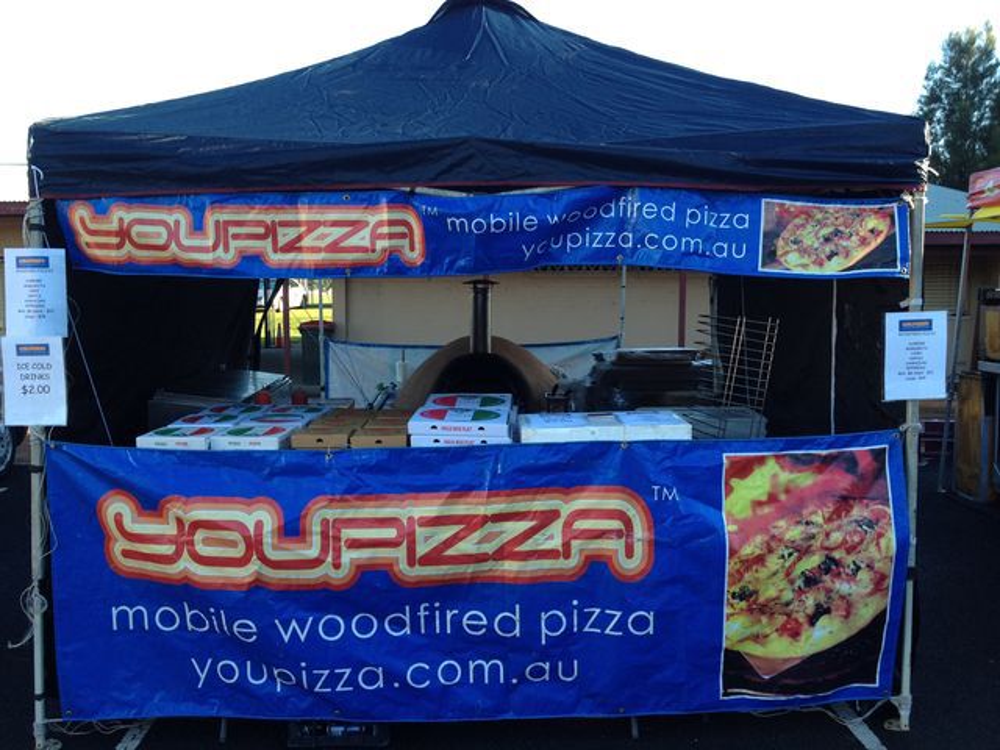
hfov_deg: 52.6
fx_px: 1011
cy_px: 375
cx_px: 500
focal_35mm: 35
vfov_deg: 40.7
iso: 64
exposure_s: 1/194
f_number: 2.4
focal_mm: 4.28
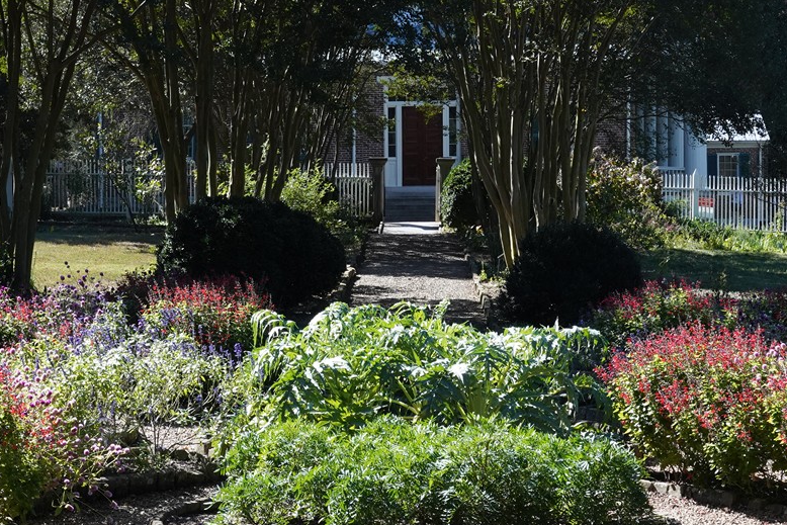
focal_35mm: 90
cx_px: 384
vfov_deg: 15.2
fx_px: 1968
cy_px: 217
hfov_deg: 22.6
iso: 800
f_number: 13
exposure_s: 1/100
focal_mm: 35
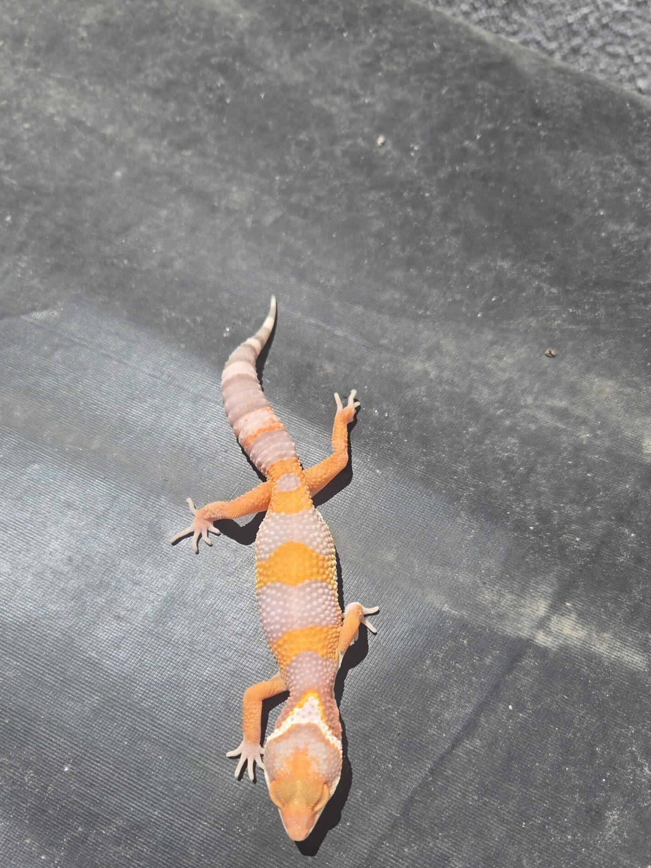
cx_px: 323
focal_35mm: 31
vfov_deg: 58.1
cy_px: 492
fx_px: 777
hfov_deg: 45.5
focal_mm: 5.4
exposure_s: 1/2921
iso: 40
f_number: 1.8
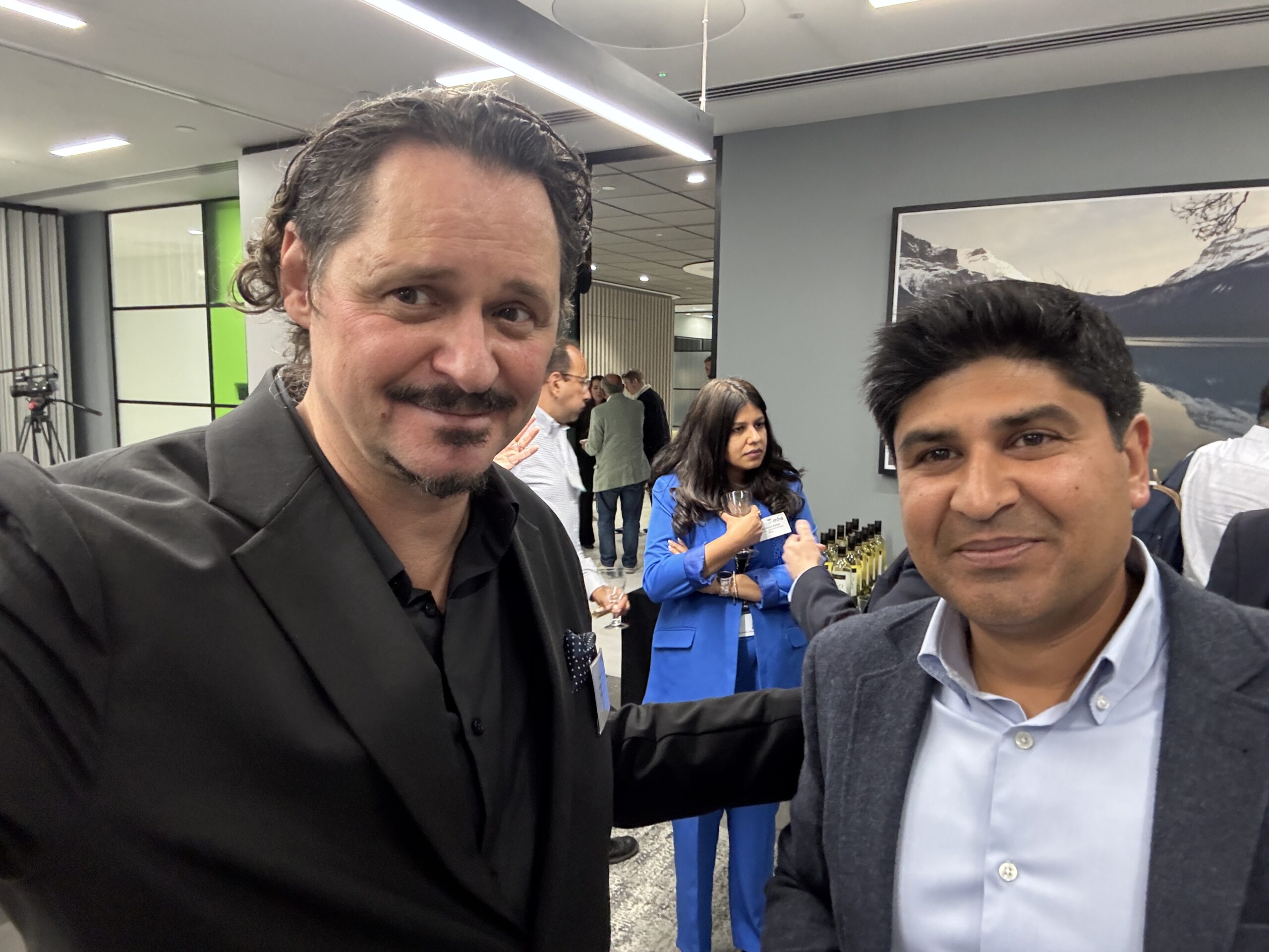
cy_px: 476
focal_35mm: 23
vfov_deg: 58.9
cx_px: 634
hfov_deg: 73.9
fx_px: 843
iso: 320
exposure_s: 1/40
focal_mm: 2.69
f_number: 1.9
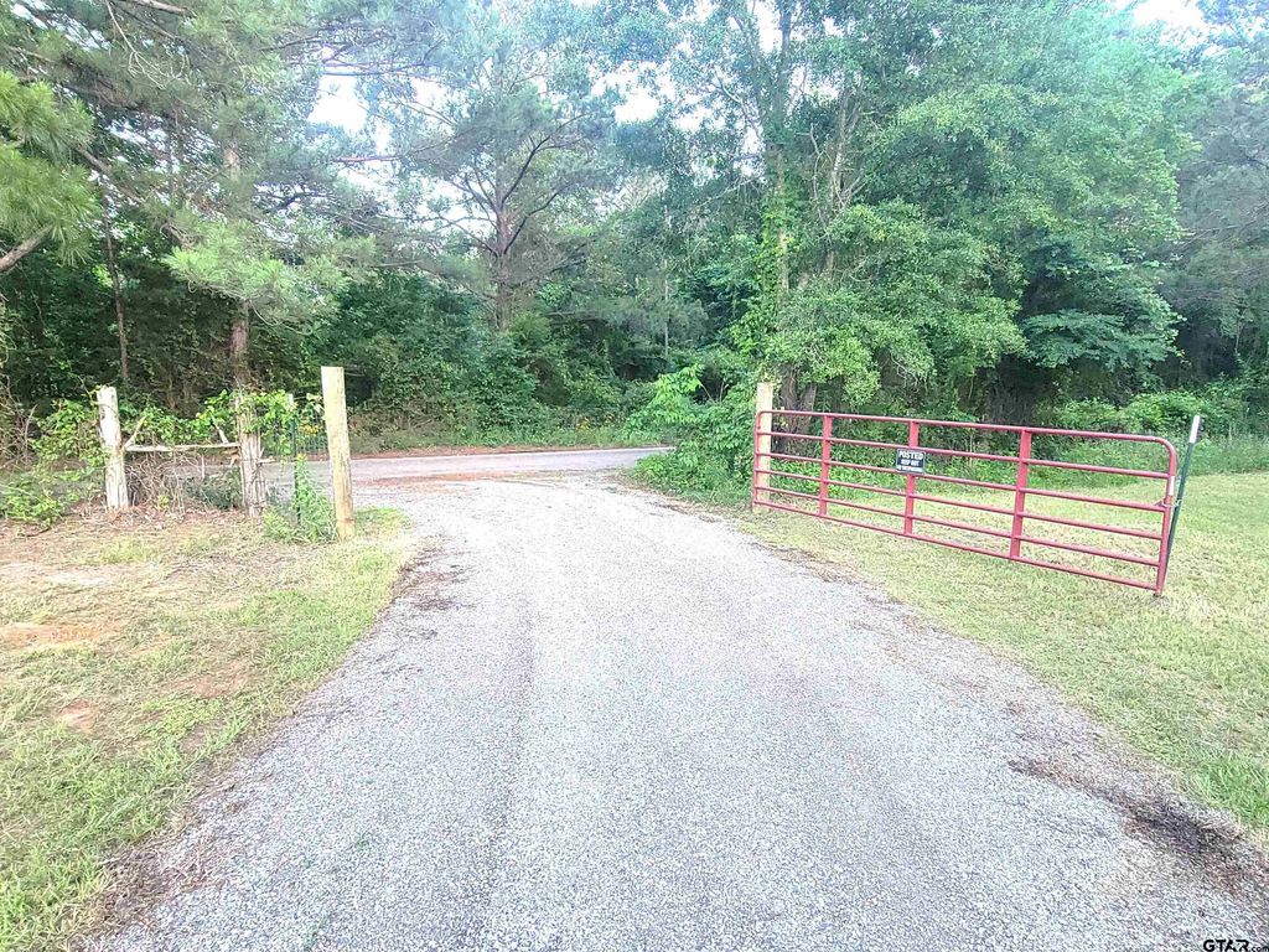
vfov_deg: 89.9
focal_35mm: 13
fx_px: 477
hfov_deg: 106.2
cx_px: 634
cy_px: 476
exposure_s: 1/60
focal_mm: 2.2
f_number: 2.2
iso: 160
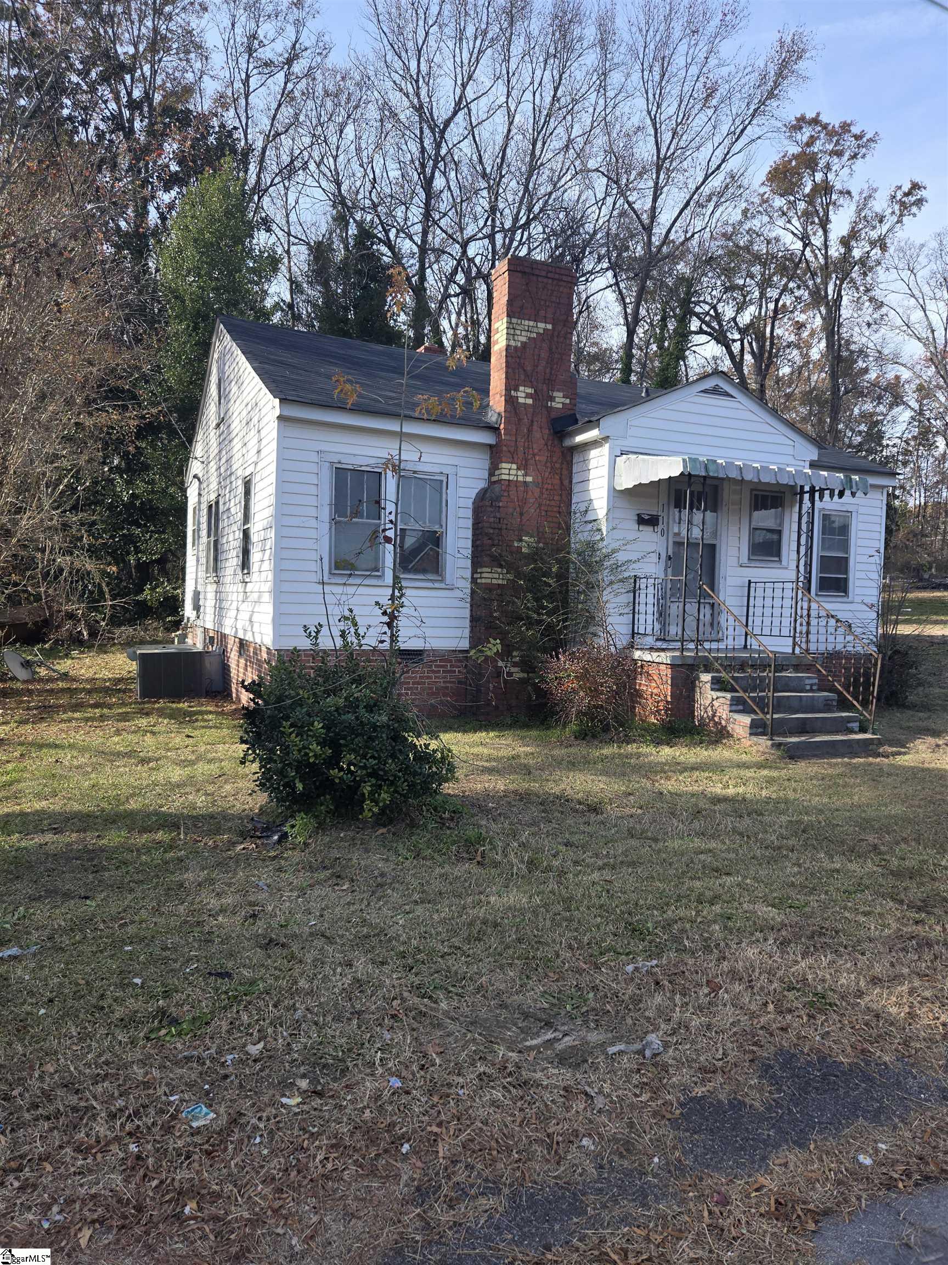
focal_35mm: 23
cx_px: 474
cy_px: 632
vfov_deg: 73.9
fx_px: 840
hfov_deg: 58.9
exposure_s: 1/699
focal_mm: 5.4
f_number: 1.8
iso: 25
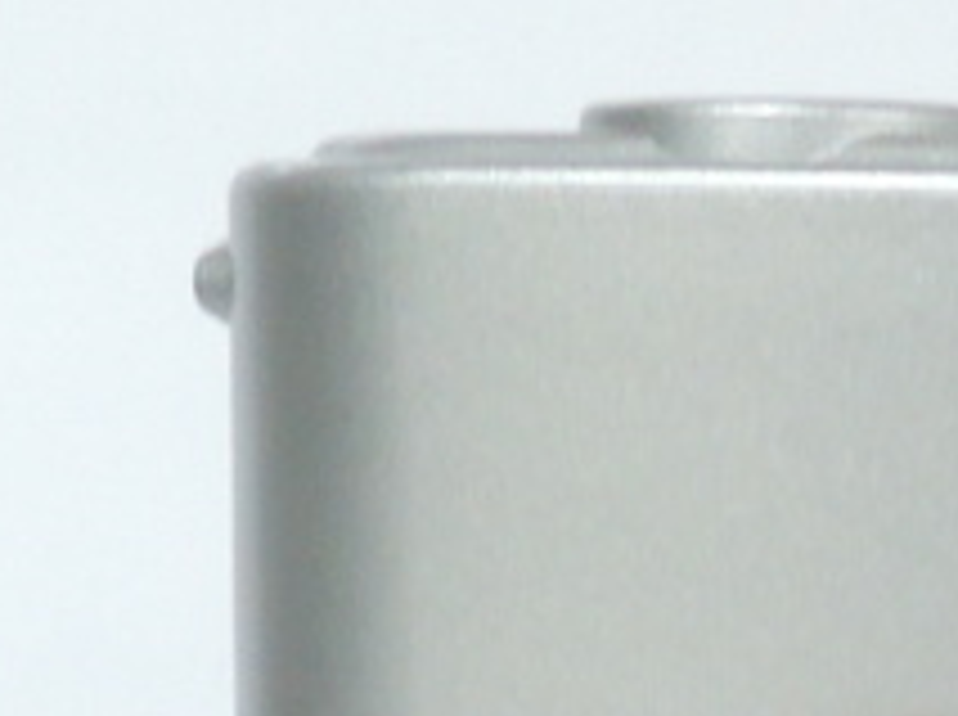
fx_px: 7018
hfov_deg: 7.5
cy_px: 1698
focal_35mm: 254
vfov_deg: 5.6
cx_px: 1885
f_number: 7.3
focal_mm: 9.6
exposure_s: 1/20
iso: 800
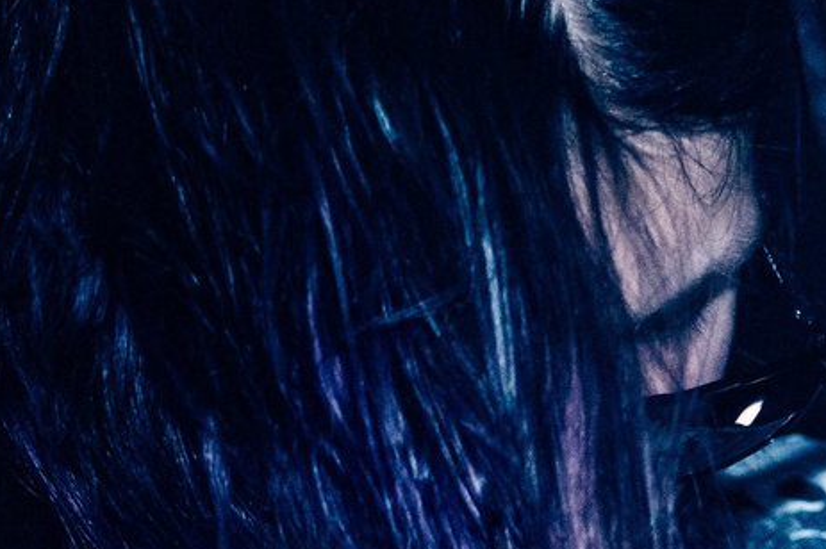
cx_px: 1235
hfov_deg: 8.5
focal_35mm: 238
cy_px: 1056
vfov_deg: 5.6
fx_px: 5457
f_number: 2.8
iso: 1250
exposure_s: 1/200
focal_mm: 43
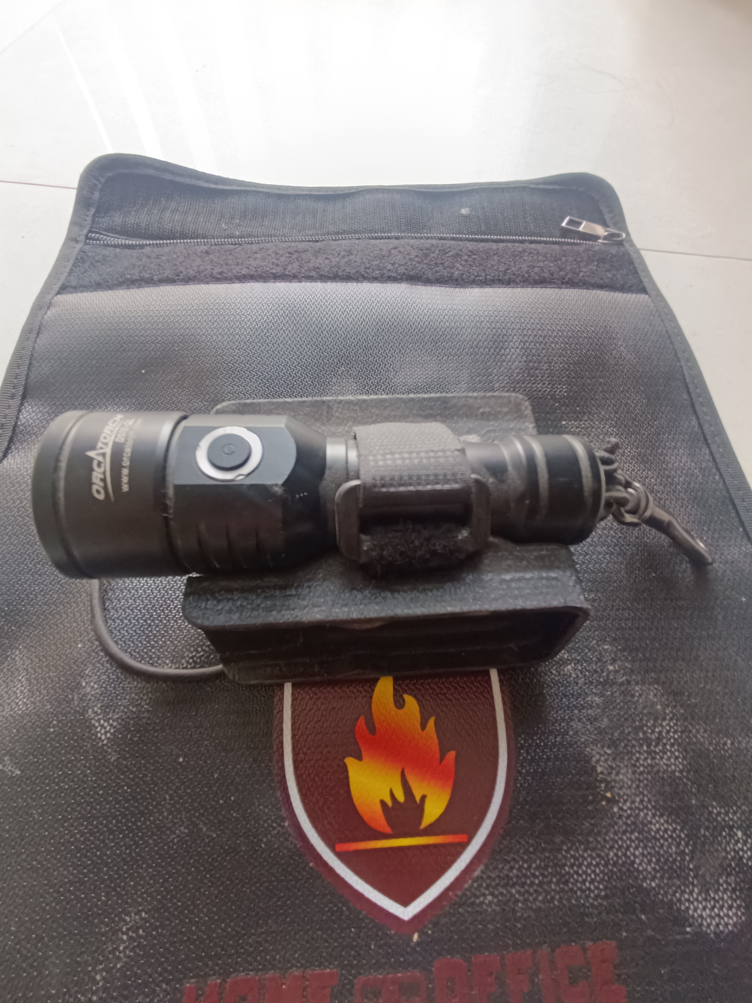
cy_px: 502
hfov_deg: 78.1
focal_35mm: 16
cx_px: 376
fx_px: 463
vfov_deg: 94.5
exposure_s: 1/50
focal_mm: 1.66
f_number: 2.2
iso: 832
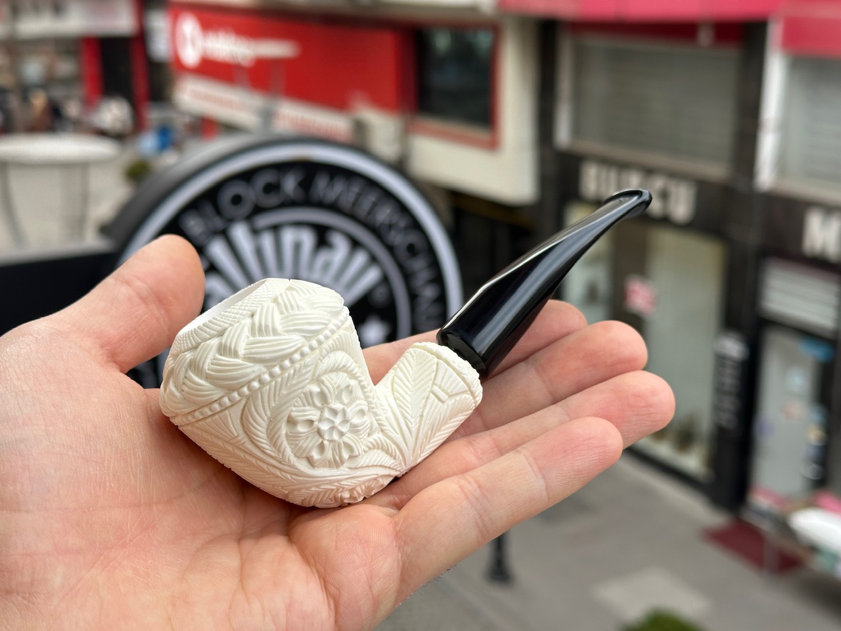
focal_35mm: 48
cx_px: 420
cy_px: 316
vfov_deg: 30.3
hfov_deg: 39.7
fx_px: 1166
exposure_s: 1/359
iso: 64
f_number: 1.78
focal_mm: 6.86
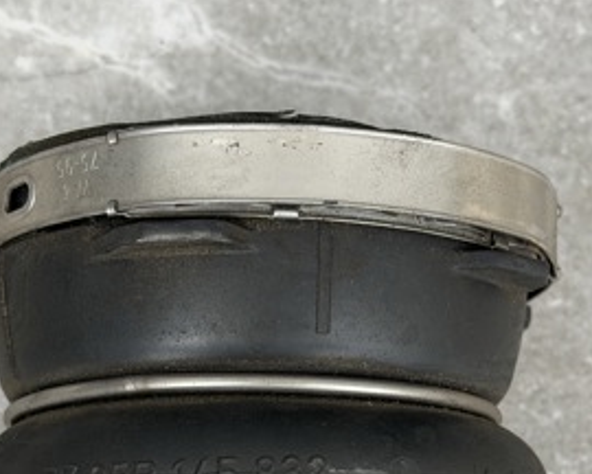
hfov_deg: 17.3
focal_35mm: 111
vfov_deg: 13.6
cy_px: 512
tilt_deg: -80.5
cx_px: 281
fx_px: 1945
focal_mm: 6.76
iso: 64
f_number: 1.78
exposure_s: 1/276
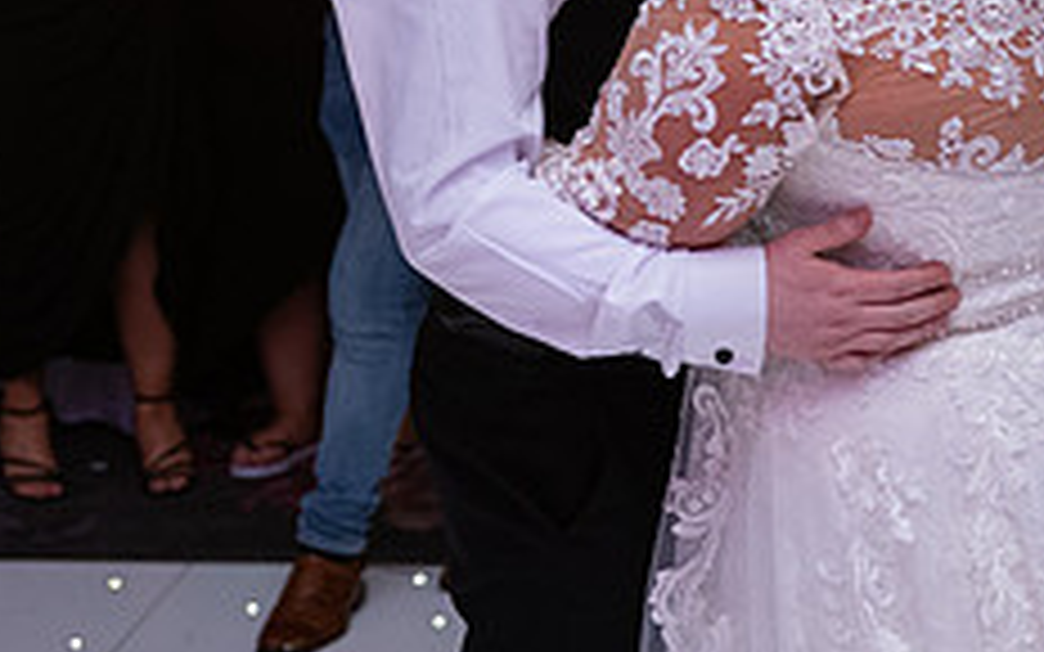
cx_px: 765
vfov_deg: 12.1
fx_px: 3044
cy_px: -20
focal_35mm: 107
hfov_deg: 19.3
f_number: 3.5
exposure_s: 1/160
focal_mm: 42
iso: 1250
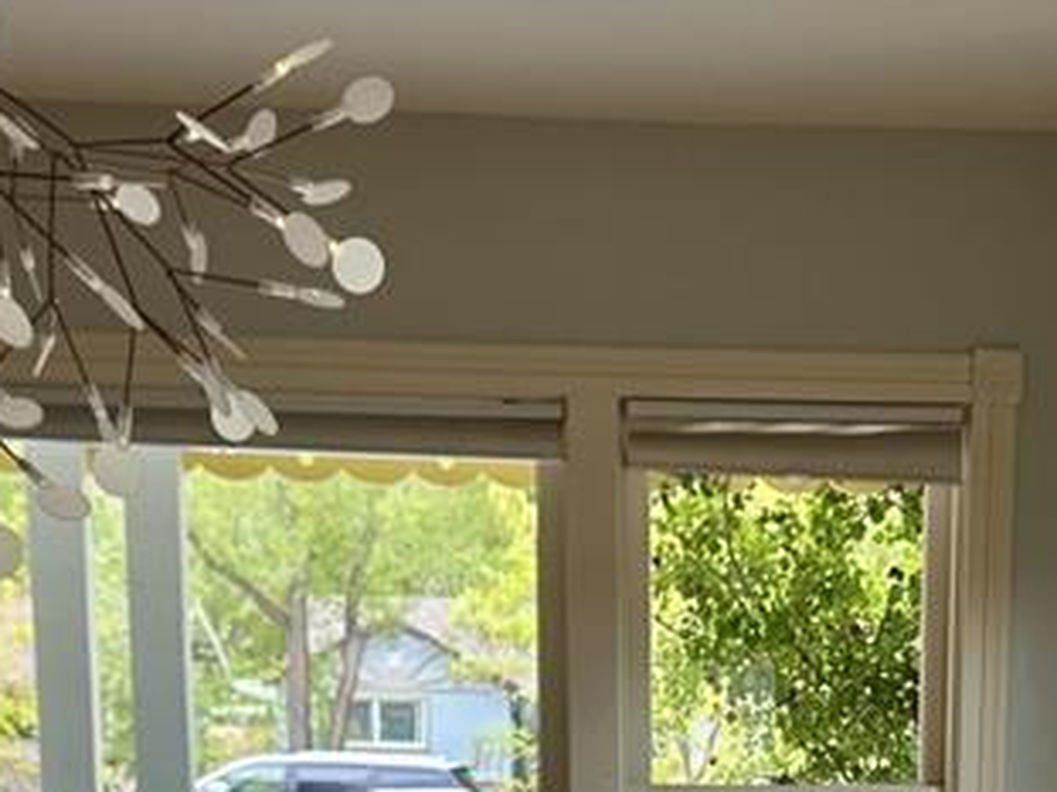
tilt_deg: -9.6
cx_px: 775
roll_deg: -1.1
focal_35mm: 79
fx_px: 2411
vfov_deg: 17.1
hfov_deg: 24.5
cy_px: 1142
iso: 80
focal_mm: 6.86
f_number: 1.78
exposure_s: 1/120
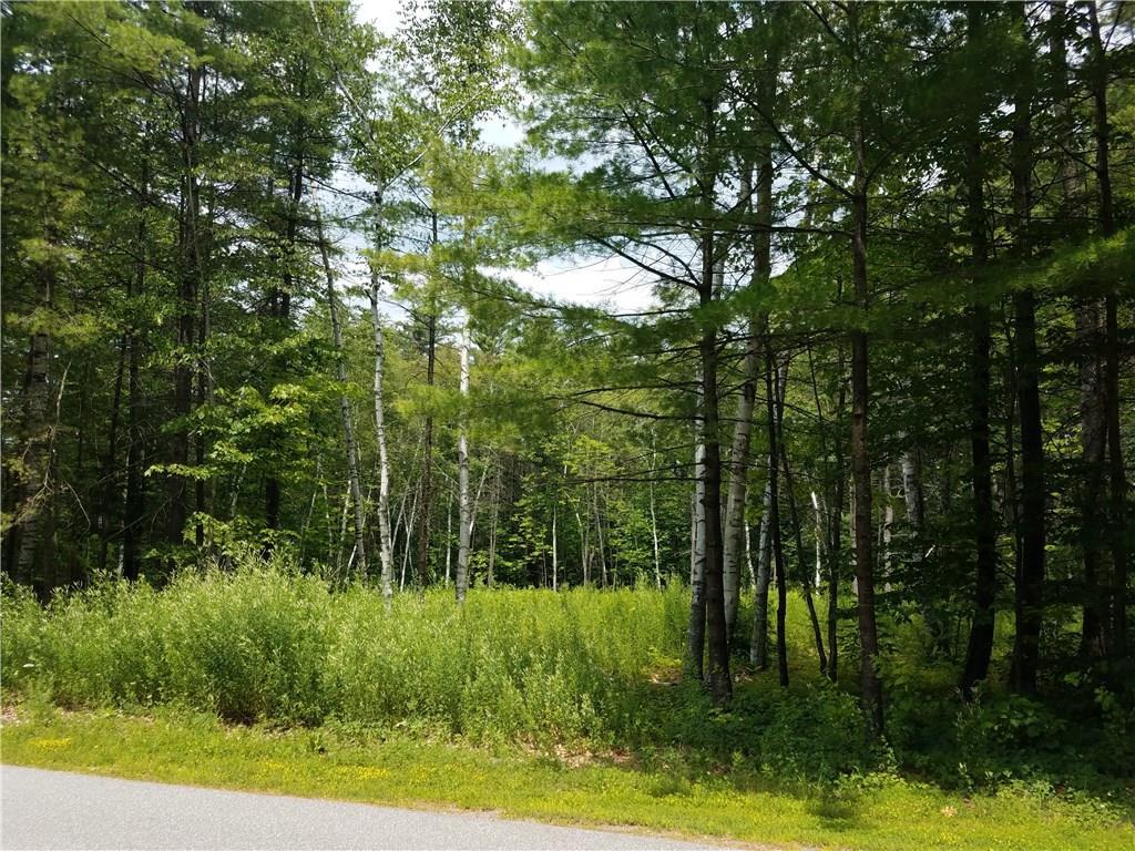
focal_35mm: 26
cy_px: 426
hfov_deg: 67.3
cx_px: 568
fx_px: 852
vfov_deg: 53.1
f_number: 1.7
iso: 40
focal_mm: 4.2
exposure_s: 1/1332
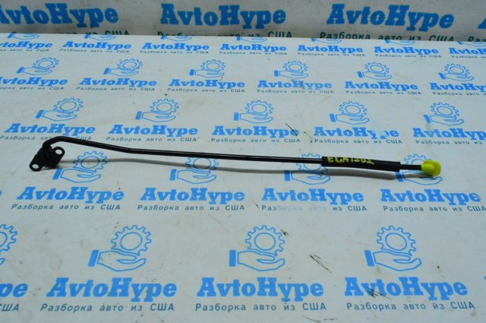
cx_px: 243
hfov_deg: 67.4
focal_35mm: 27
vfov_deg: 47.8
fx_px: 364
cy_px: 162
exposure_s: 1/50
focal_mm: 18
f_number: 22
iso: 4000
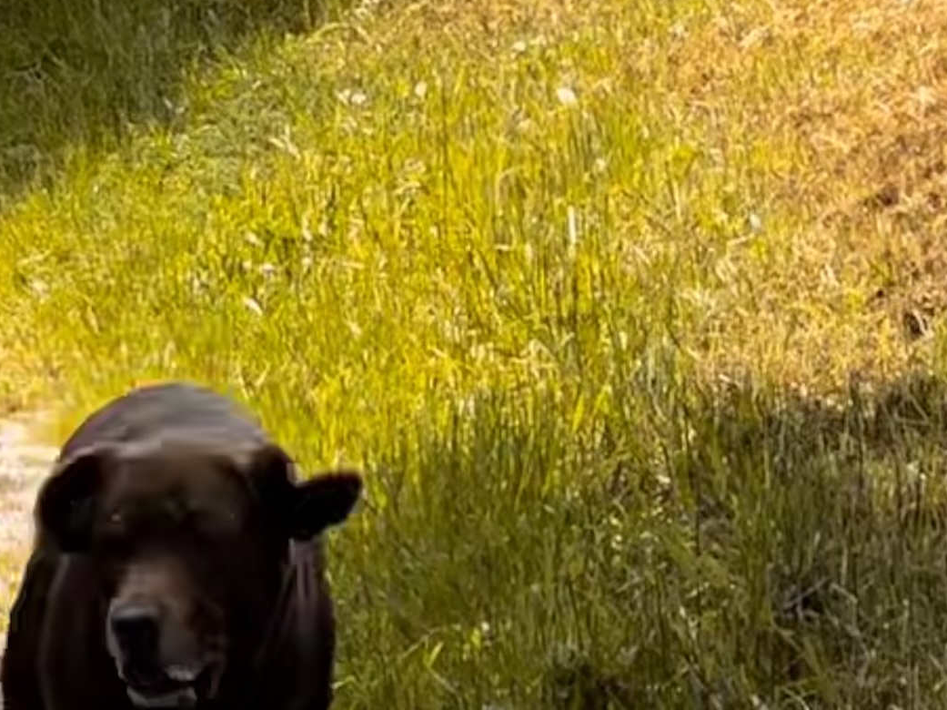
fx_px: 5087
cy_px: 25
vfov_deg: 7.9
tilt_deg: -5.2
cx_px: -781
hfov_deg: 10.0
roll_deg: +0.1
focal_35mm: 186
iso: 64
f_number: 1.78
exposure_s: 1/1133
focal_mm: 6.76
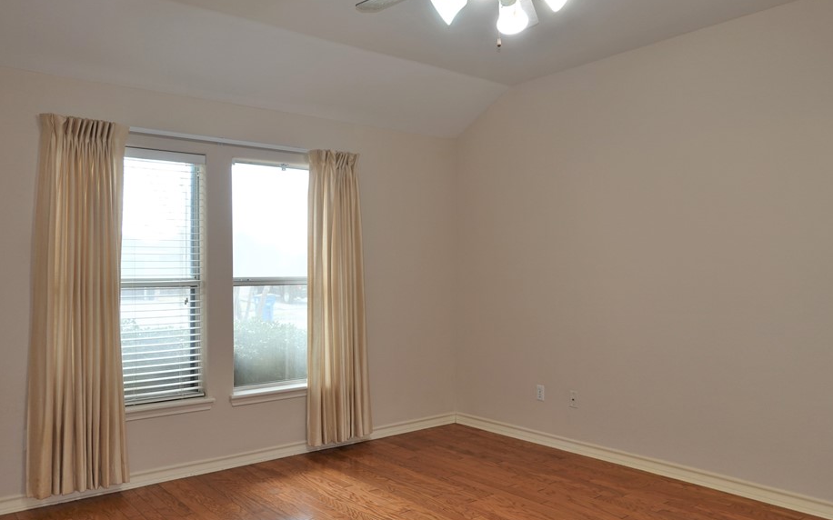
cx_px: 406
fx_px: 658
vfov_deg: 43.1
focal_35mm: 29
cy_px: 274
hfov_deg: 64.6
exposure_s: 1/30
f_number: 2.8
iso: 100
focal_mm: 9
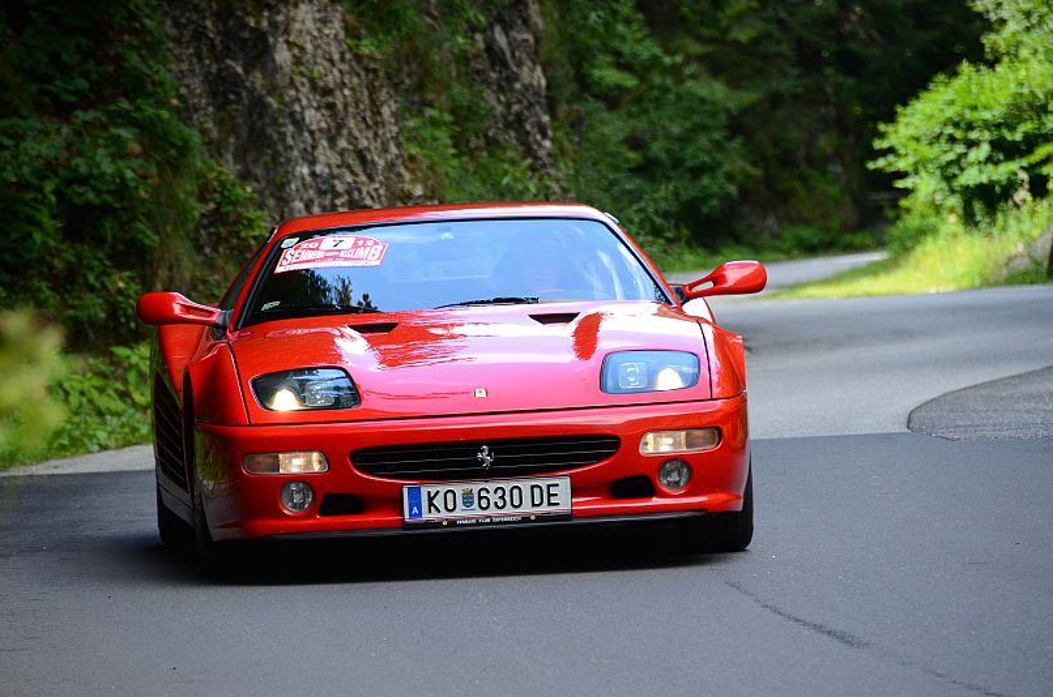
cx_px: 523
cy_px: 355
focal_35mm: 335
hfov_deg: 6.2
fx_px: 9779
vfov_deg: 4.1
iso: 800
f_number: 5.6
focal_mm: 200
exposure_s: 1/640
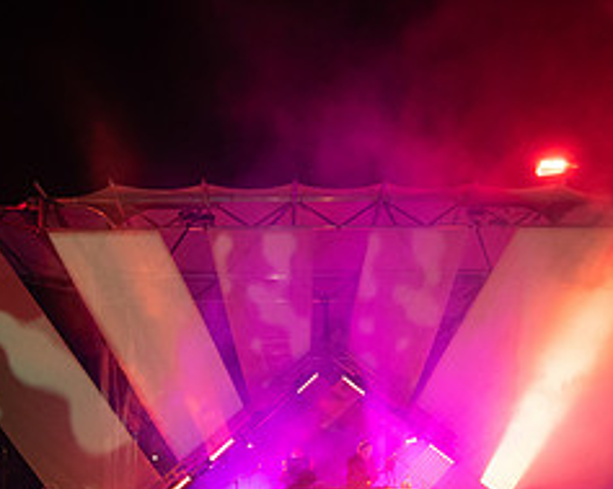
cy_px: 372
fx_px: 689
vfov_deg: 38.0
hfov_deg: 48.0
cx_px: 304
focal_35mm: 38
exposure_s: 1/60
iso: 2000
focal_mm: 14
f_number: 3.5
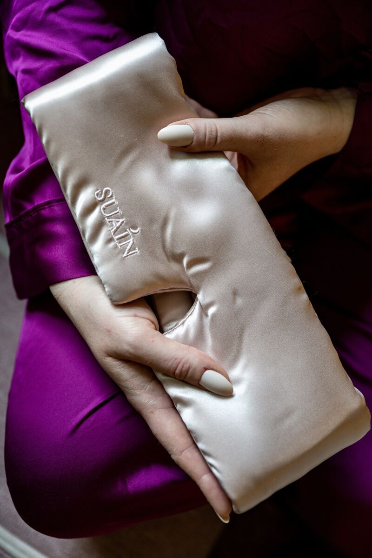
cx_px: 186
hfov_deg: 35.9
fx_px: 573
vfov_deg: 51.9
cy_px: 279
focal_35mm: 37
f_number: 2.8
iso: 500
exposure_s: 1/100
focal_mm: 37
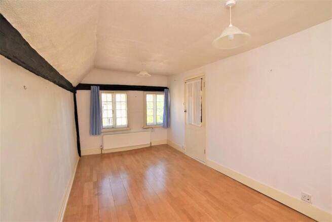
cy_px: 111
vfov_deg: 77.4
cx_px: 166
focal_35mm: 15
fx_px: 138
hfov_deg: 100.4
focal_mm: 10
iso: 1600
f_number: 8
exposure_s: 1/200
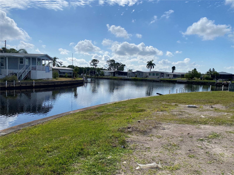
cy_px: 88
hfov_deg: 67.3
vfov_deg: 53.1
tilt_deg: -4.9
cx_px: 117
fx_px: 176
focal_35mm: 26
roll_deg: -1.3
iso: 32
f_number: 1.8
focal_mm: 4.25
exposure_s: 1/6757
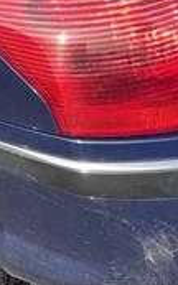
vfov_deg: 19.6
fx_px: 792
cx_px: 25
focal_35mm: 102
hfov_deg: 12.7
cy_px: -16
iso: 32
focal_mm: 4.2
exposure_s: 1/615
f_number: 1.6
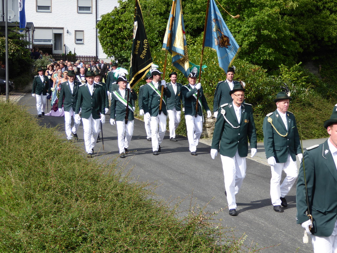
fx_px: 886
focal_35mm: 91
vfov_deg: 16.2
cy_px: 126
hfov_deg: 21.5
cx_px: 168
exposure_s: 1/320
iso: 80
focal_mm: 15
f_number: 4.8
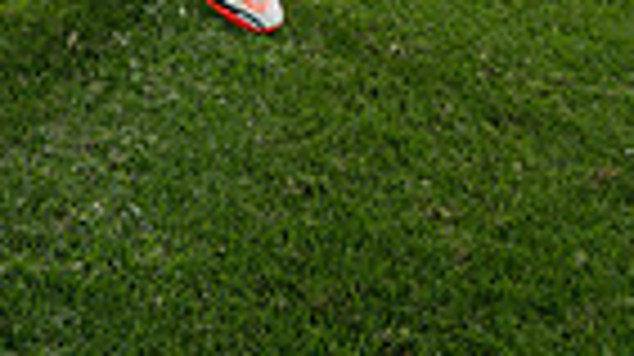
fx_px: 1629
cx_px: 405
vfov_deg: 10.3
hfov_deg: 22.0
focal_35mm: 97
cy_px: -577
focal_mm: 29
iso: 160
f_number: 4
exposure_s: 1/250
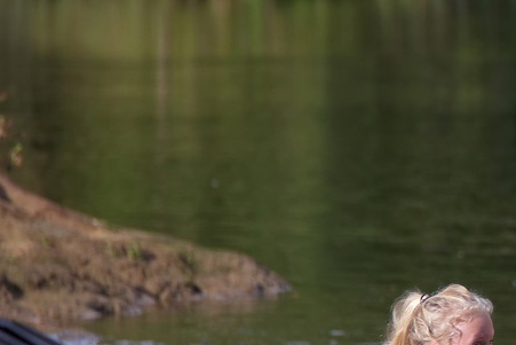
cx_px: 997
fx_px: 11455
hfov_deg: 2.6
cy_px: 363
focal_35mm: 799
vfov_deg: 1.7
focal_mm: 200
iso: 64
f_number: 4.5
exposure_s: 1/1250
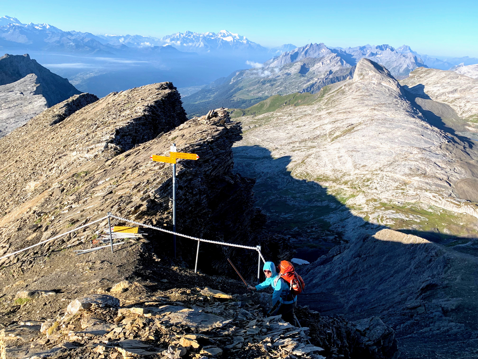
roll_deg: -2.3
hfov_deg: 67.3
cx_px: 239
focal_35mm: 26
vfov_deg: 53.1
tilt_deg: -20.5
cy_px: 180
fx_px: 359
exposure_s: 1/1490
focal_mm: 4.25
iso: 25
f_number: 1.8
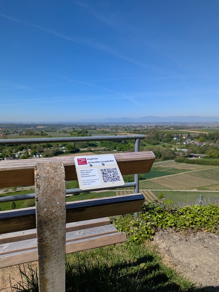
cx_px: 110
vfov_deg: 71.5
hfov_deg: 56.9
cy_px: 146
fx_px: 202
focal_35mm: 24
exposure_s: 1/4184
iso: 47
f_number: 1.85
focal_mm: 6.81
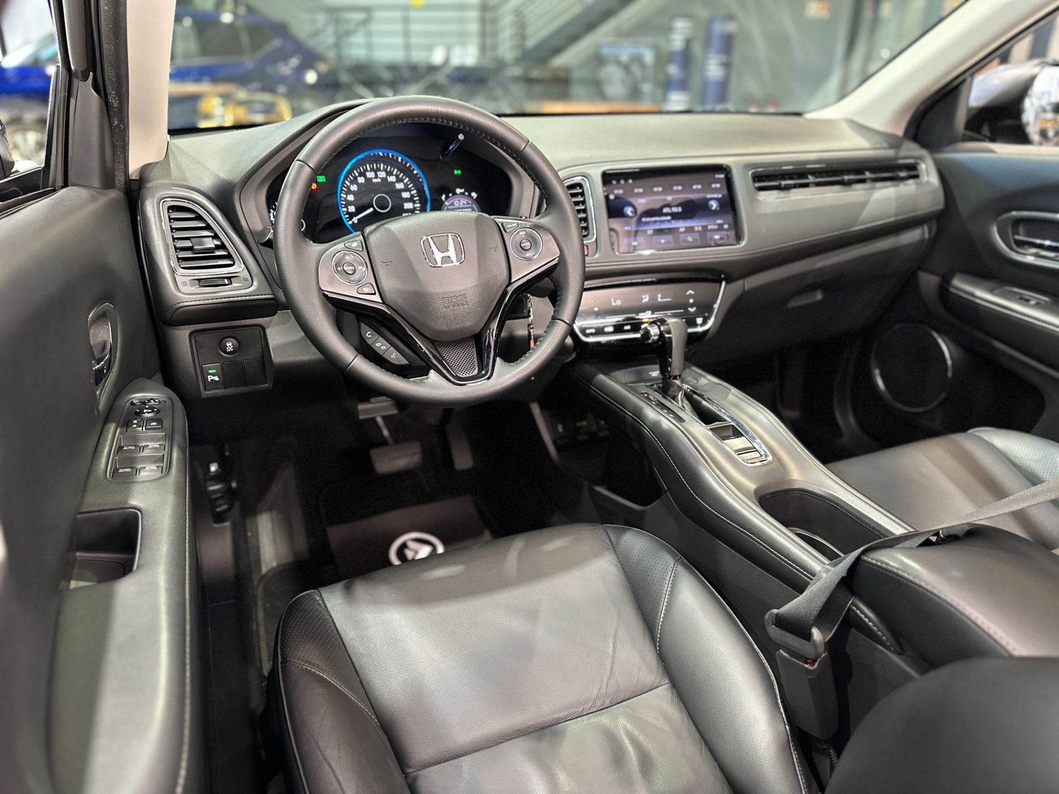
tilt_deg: -23.9
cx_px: 530
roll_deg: -0.4
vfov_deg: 56.8
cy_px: 397
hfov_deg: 71.6
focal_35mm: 24
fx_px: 734
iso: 800
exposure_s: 1/40
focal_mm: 6.86
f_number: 1.78
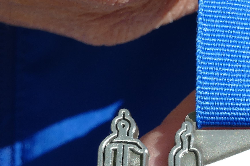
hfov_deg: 7.8
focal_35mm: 263
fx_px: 1826
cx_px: 245
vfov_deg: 5.2
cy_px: 233
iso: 125
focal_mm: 30.68
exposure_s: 1/320
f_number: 7.1
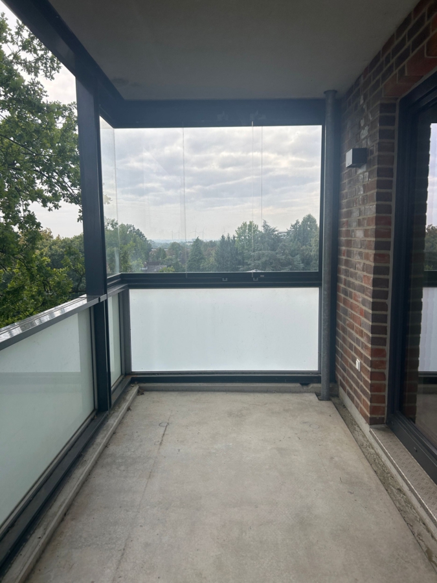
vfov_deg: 67.3
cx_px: 218
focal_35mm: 26
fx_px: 438
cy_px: 292
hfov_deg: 53.1
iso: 50
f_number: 1.5
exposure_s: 1/1295
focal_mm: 5.7
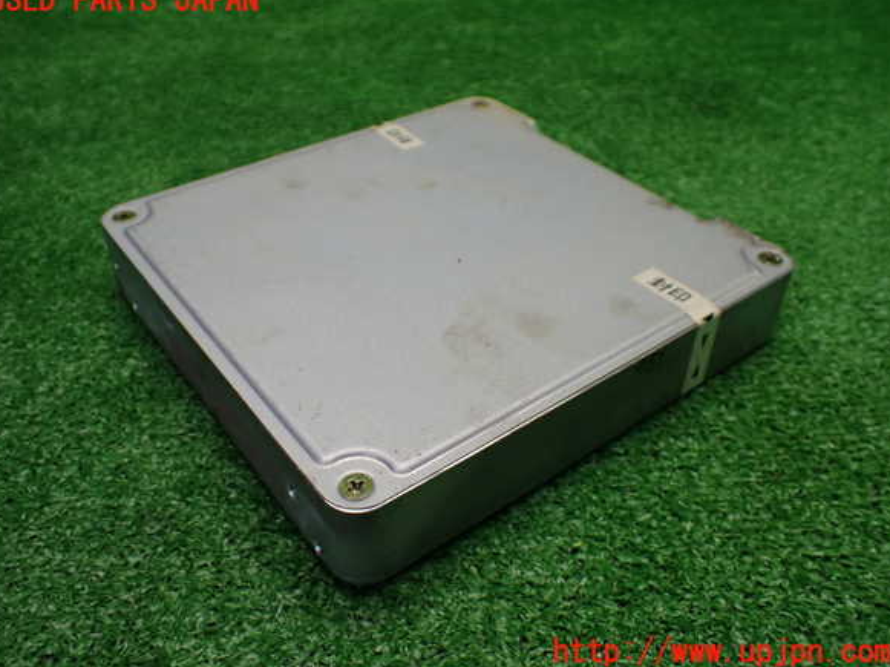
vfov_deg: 45.4
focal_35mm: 31
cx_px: 440
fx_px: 797
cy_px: 327
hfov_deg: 58.4
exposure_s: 1/125
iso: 250
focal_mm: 5.4
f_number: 2.3
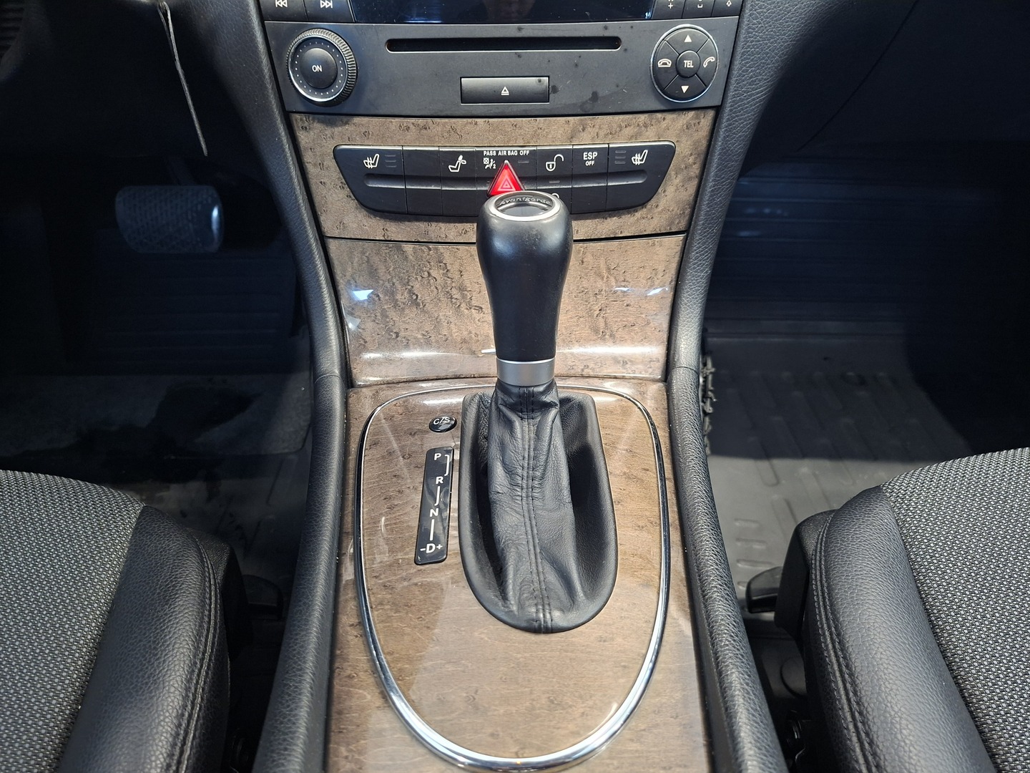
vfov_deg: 58.9
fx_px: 684
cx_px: 515
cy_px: 386
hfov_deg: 73.9
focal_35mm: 23
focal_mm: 5.54
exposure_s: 1/25
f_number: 1.8
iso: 400
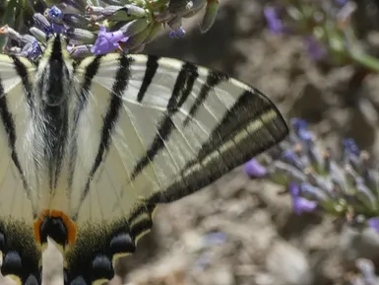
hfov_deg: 5.5
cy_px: 180
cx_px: 71
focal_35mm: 361
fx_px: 3954
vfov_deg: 4.1
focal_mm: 38.9
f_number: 5.5
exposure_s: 1/200
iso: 80
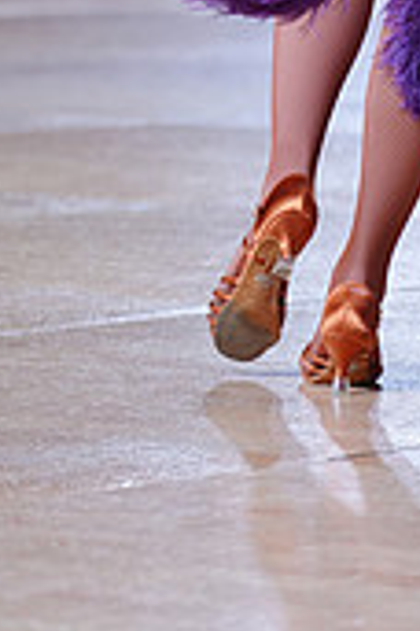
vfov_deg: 4.7
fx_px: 7559
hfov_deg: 3.2
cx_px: 448
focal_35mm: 432
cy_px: -303
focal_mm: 127
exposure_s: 1/400
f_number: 2.8
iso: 500
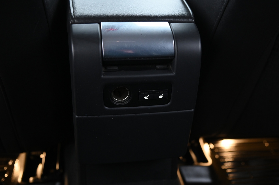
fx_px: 310
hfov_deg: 48.5
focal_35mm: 40
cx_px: 142
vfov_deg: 33.3
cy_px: 97
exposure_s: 1/8
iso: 2000
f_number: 4
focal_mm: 38
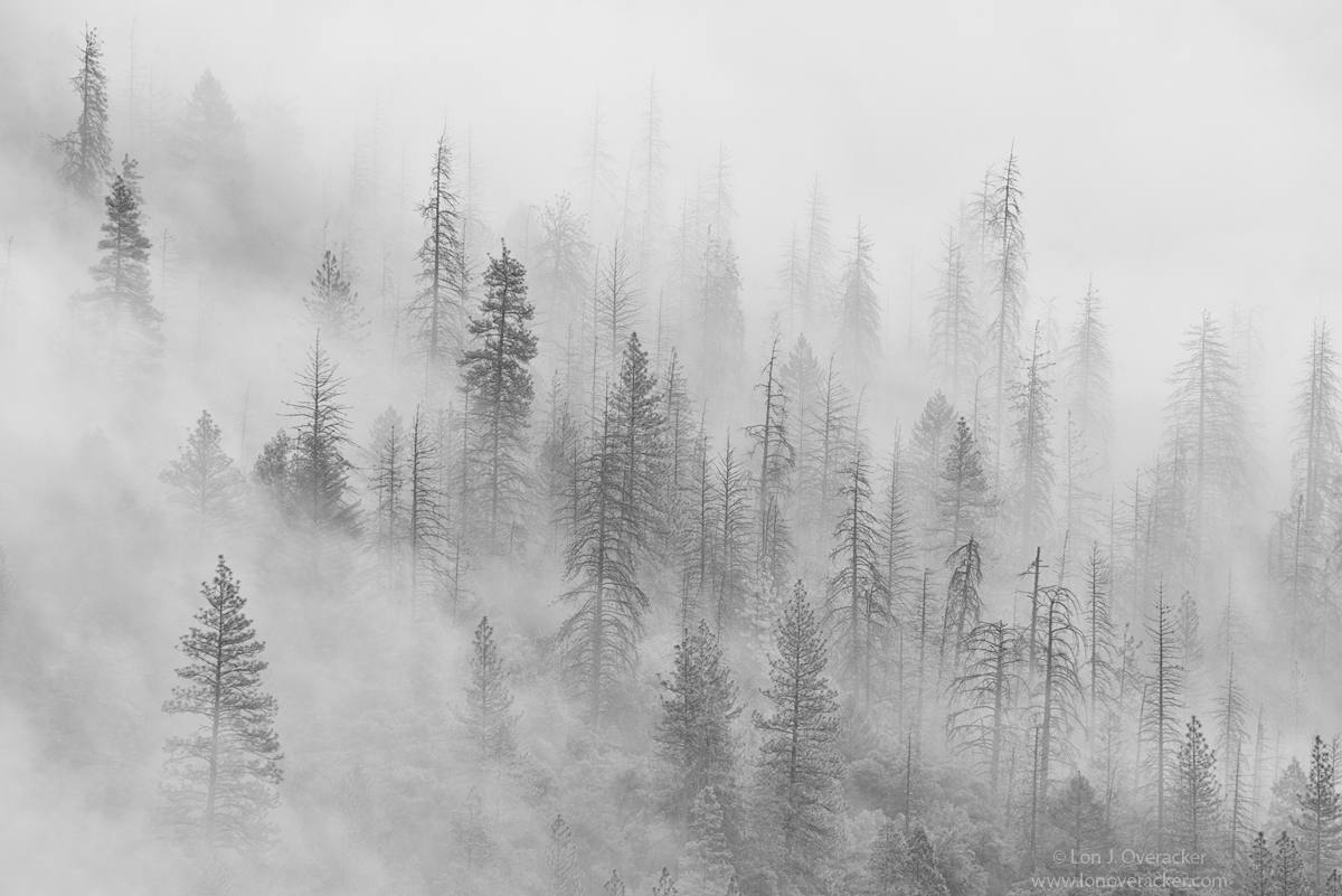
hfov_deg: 6.9
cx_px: 671
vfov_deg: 4.6
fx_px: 11187
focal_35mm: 300
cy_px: 448
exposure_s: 1/13
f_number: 16
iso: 100
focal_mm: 300
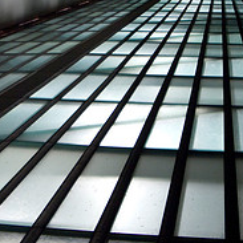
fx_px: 596
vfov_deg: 22.2
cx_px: 132
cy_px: 0
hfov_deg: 23.1
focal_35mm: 75
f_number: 3.5
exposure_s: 1/20
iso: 800
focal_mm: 24
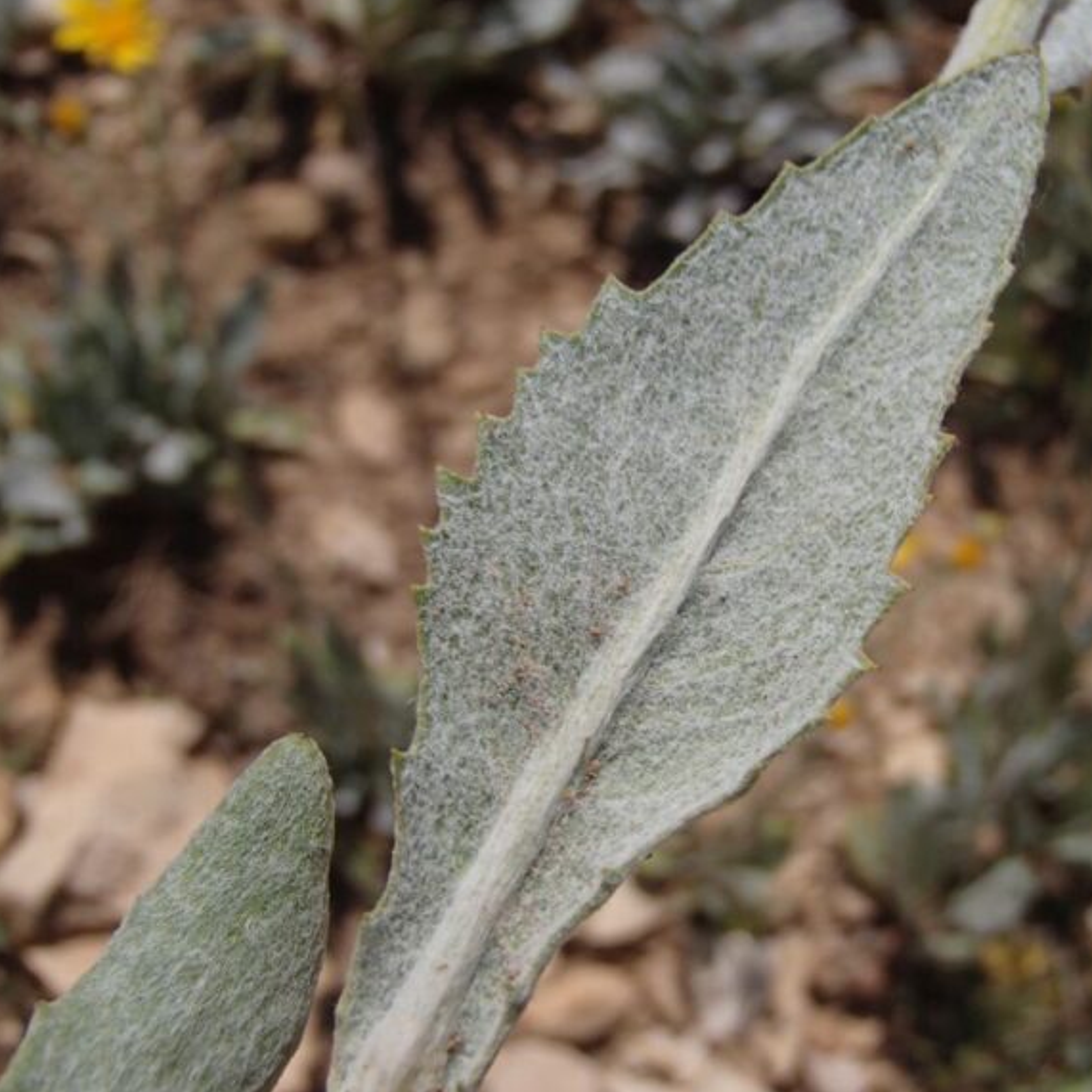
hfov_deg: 38.1
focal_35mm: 44
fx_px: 1570
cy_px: 545
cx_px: 692
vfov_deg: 38.3
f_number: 13
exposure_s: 1/250
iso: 100
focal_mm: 6.64
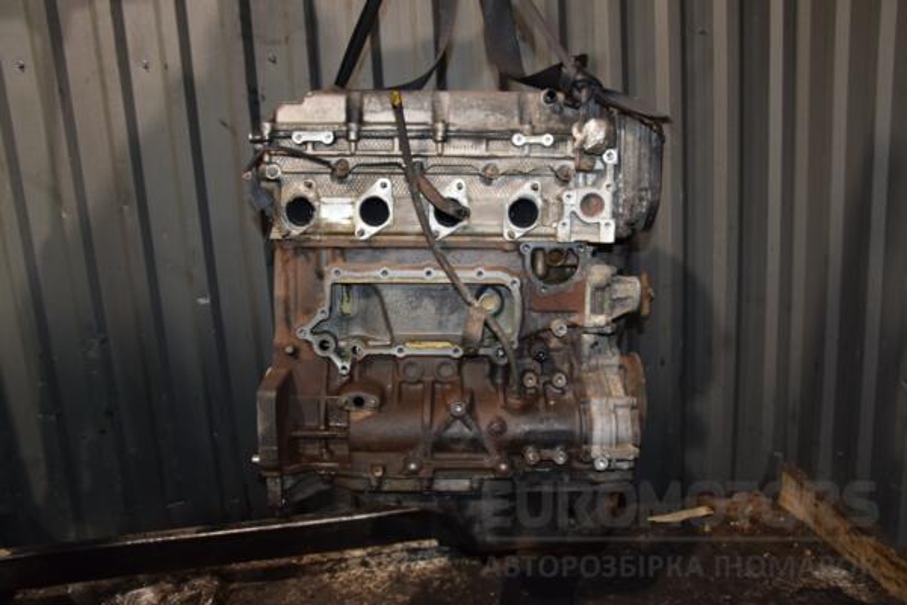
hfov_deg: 67.4
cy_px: 302
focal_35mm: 27
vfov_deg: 47.9
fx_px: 680
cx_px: 454
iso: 800
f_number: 5
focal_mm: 18
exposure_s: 1/60
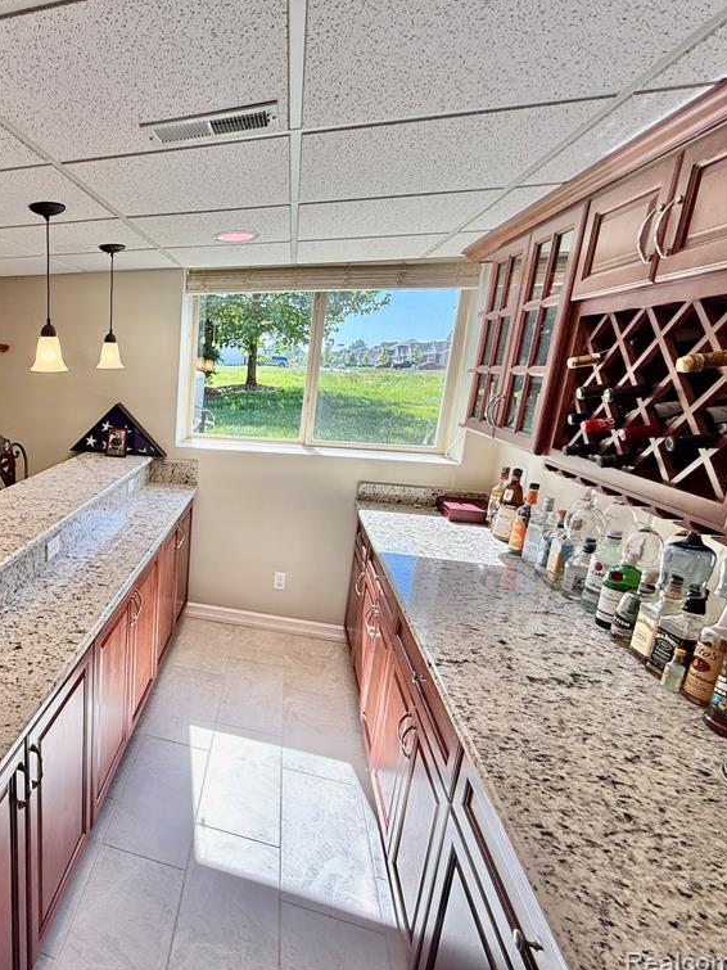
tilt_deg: -13.8
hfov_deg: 60.2
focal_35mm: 19
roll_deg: -0.7
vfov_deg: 84.7
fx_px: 532
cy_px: 489
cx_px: 98
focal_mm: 2.22
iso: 64
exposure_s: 1/172
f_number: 2.2
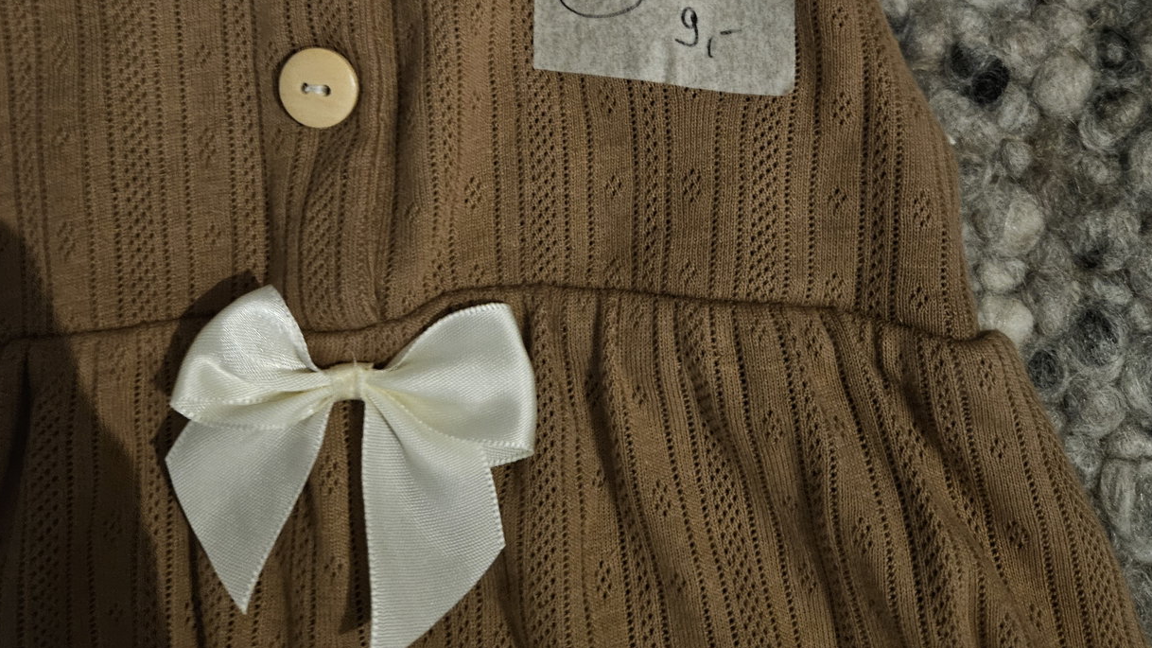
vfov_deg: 32.6
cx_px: 576
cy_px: 43
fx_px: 1039
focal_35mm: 34
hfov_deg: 58.0
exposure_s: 1/25
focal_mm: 5.4
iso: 1000
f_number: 1.8
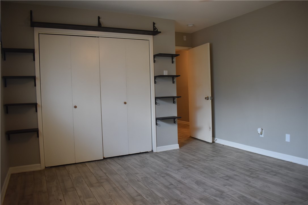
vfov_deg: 47.9
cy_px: 102
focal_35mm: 27
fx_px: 231
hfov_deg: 67.4
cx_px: 154
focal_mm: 18
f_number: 4
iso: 640
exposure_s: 1/60
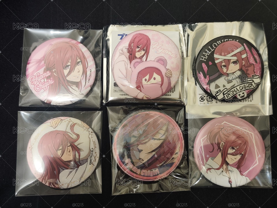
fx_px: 320
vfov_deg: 36.0
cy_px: 104
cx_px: 138
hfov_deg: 46.8
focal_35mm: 40
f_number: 1.65
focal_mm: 6.19
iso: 640
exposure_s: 1/30
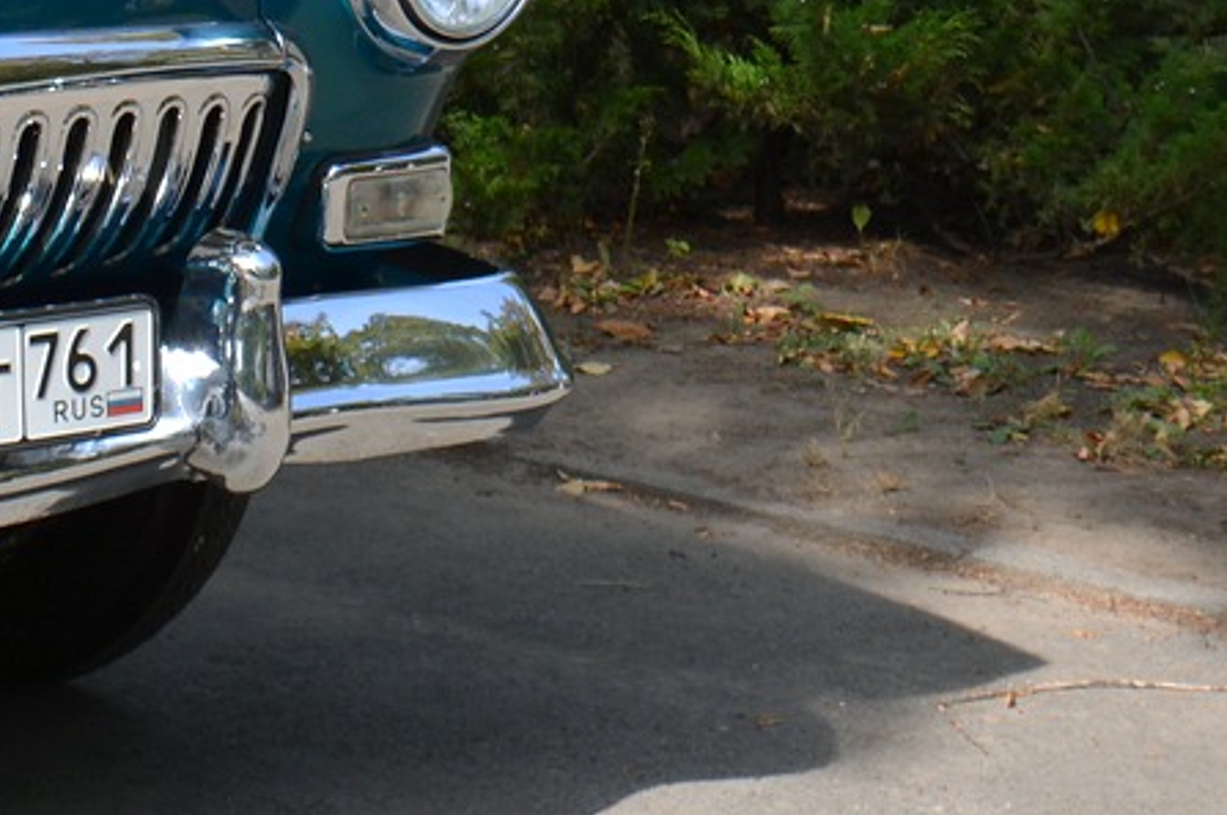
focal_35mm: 161
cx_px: -747
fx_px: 5481
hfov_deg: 12.0
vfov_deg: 8.4
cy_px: -229
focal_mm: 32
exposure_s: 1/250
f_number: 8
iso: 200
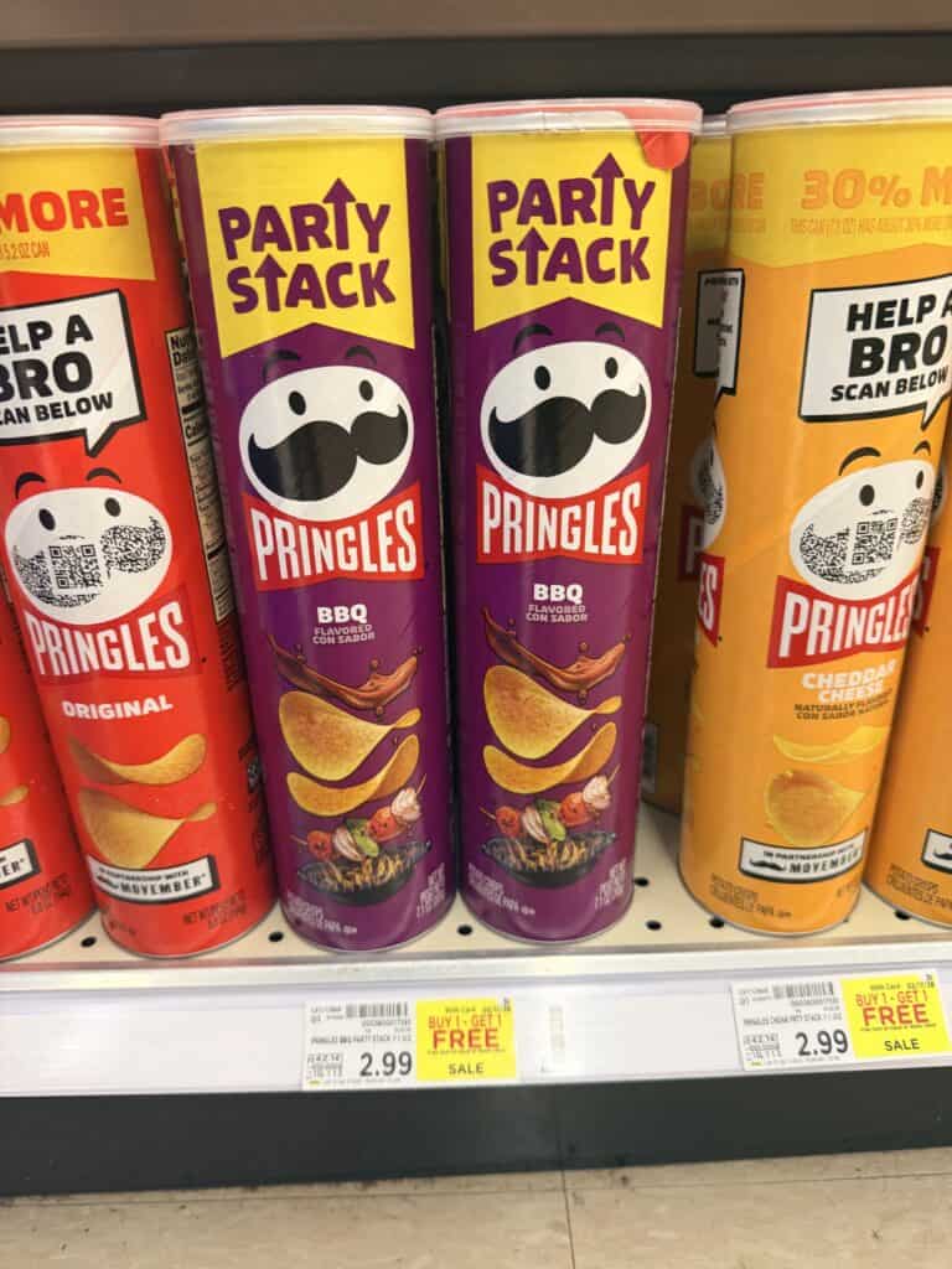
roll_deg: +1.3
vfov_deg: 71.6
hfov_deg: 56.8
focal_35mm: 24
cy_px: 634
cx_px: 476
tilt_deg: -23.5
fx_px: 880
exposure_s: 1/42
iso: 160
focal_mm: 6.76
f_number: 1.78
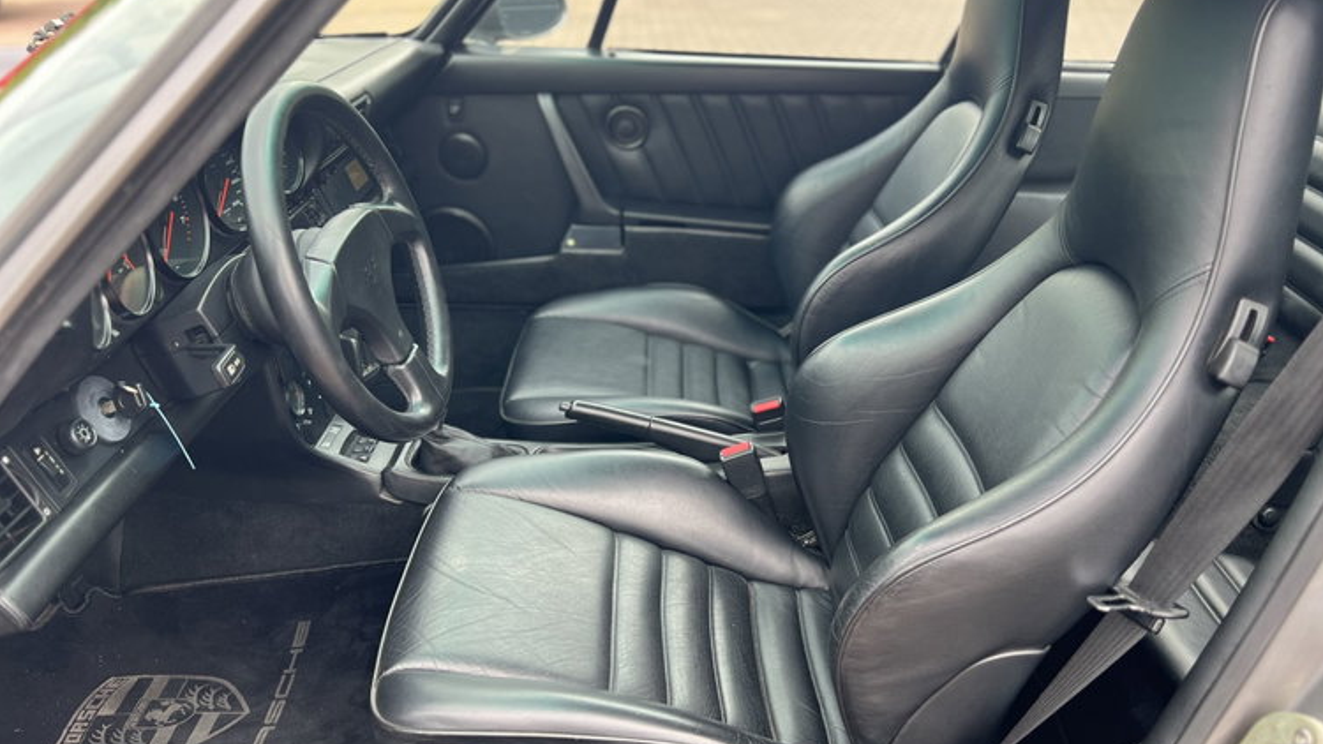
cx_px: 676
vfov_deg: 40.2
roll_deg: +1.2
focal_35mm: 29
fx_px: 1017
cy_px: 400
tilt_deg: -26.8
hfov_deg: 66.1
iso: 50
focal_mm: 5.7
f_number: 1.5
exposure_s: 1/165
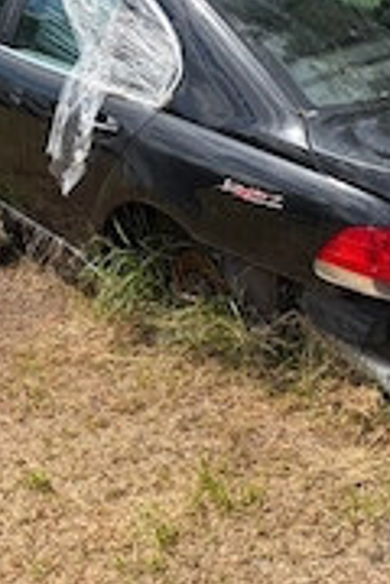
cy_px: 91
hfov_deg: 22.5
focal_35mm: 60
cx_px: 266
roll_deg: +0.2
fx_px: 975
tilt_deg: -13.9
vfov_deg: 32.2
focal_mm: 5.96
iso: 50
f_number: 1.6
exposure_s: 1/2985
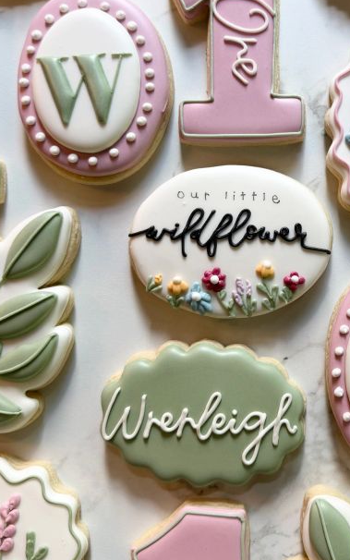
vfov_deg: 46.8
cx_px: 280
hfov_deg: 29.8
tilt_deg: -84.2
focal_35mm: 42
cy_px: 216
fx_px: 641
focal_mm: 6.76
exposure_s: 1/121
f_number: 1.78
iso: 80
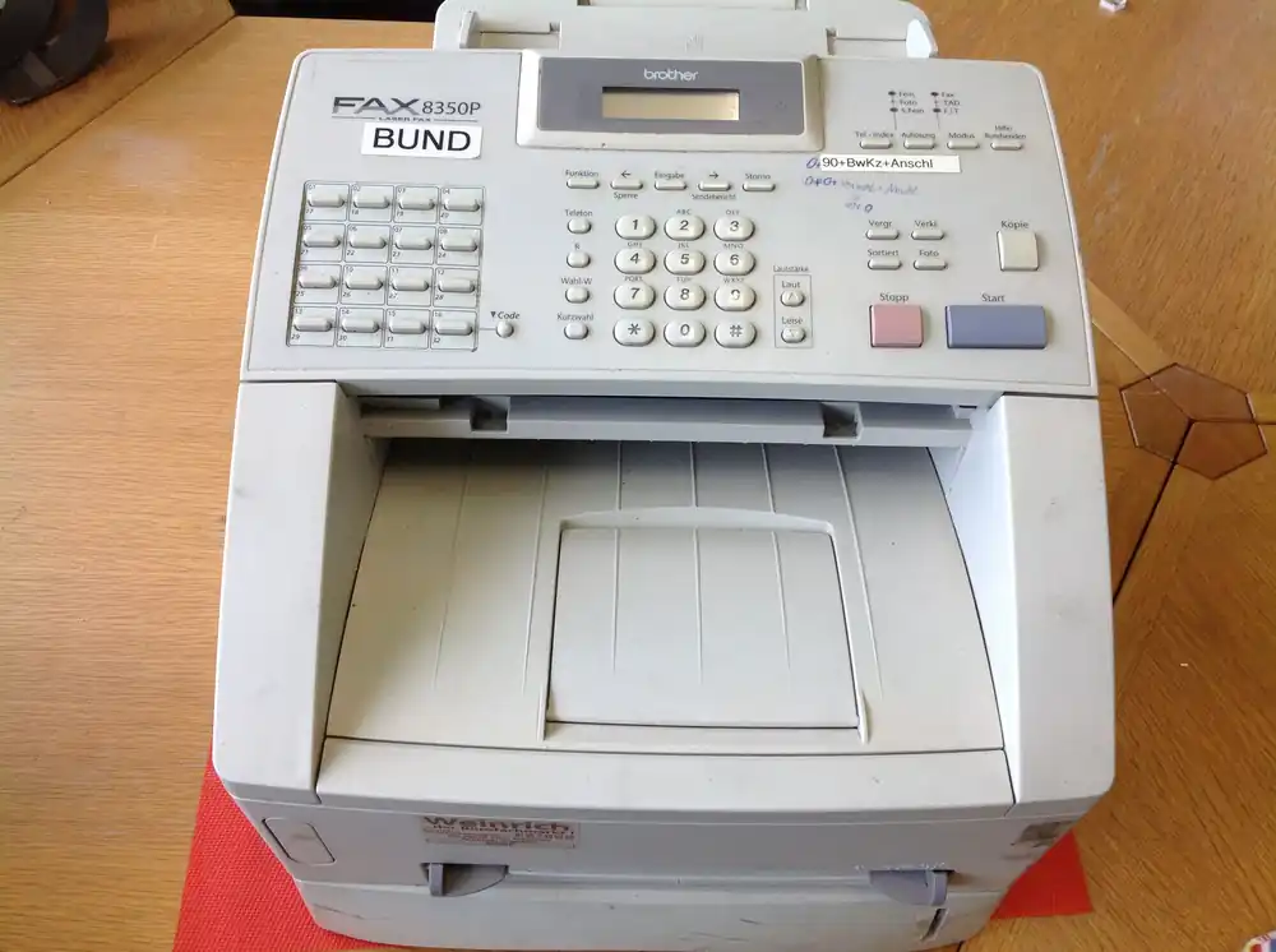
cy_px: 476
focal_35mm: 35
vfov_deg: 40.6
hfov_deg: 52.7
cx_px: 638
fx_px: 1288
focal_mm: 4.28
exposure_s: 1/120
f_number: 2.4
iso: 100
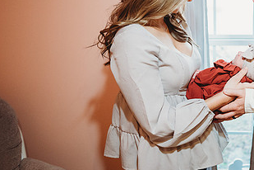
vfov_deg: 29.5
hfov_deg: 40.6
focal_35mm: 45
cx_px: 224
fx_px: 317
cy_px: 45
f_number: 1.8
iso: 1600
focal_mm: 24
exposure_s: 1/160
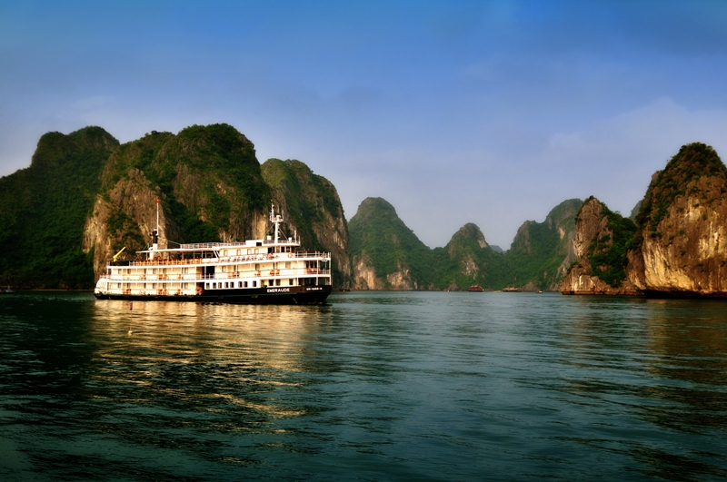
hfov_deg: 53.2
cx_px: 364
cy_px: 241
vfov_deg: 36.8
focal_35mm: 36
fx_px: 726
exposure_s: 1/800
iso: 200
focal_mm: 24
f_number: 5.6
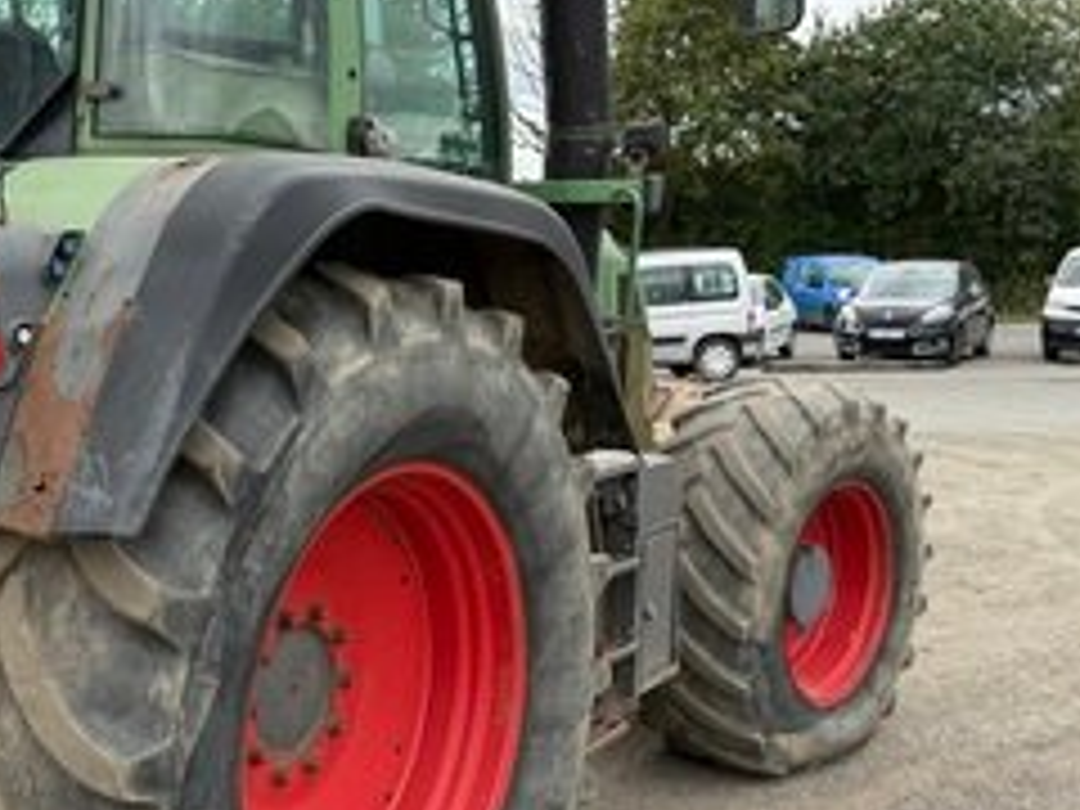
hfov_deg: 37.5
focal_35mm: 50
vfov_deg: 29.1
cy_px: 380
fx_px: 1560
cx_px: 302
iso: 100
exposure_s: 1/1493
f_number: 1.78
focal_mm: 6.76
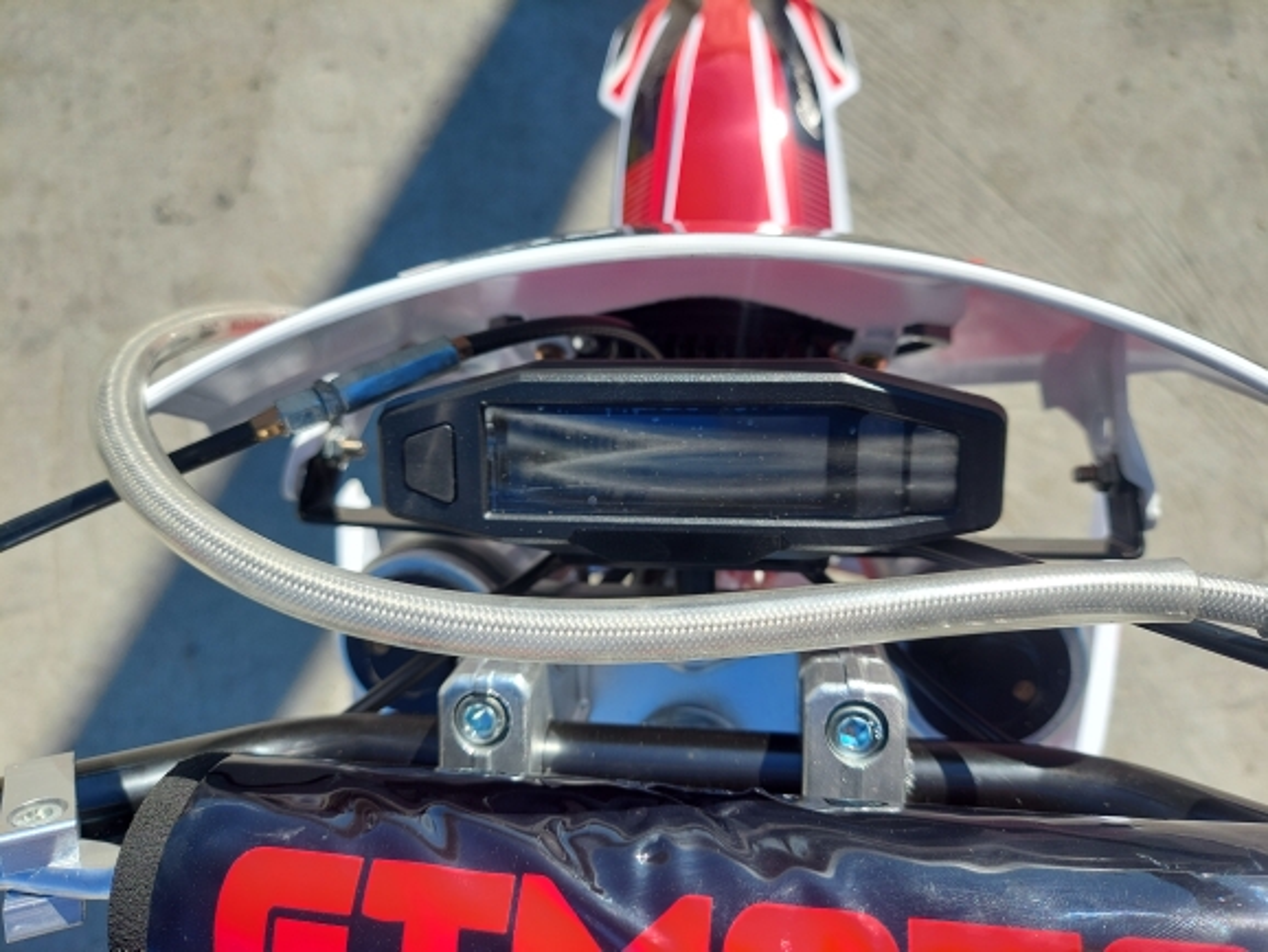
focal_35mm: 24
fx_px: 879
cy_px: 476
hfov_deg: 71.6
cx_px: 634
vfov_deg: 56.9
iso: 40
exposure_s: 1/945
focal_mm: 5.23
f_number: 1.8
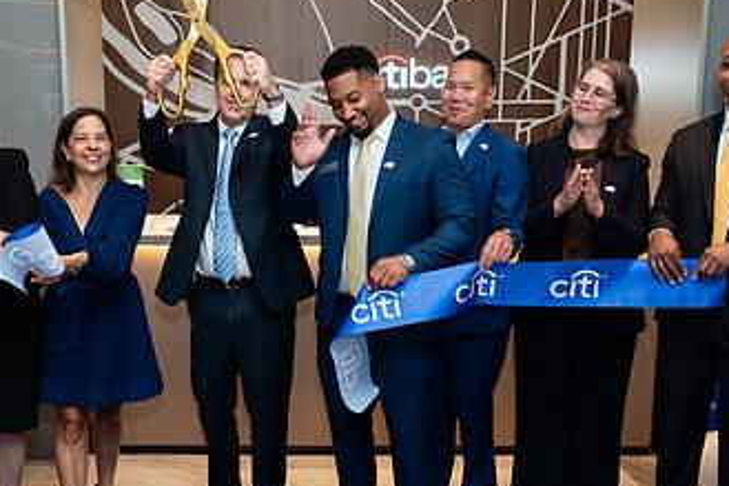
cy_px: 289
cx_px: 272
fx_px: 891
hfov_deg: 44.2
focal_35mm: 44
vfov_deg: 30.4
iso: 400
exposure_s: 1/160
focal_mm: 24
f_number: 3.2
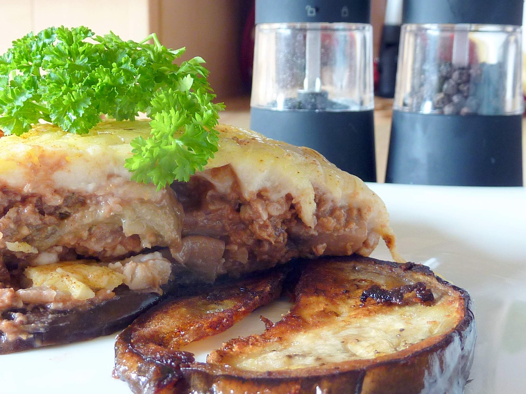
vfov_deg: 26.6
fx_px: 836
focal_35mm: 55
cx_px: 263
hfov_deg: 34.9
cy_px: 197
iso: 100
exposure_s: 1/30
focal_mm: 5
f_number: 3.4
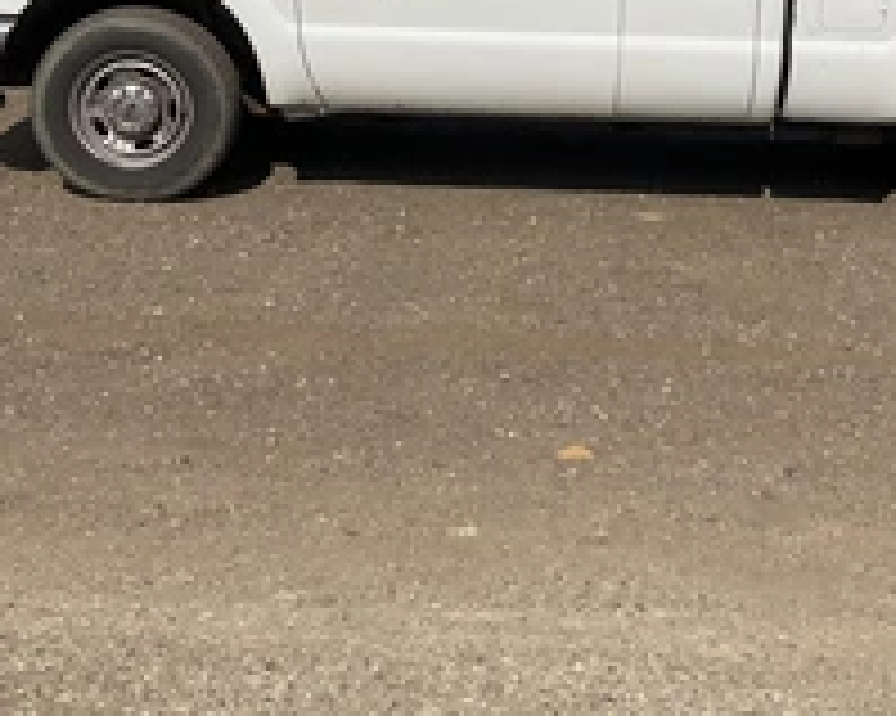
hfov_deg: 32.6
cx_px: 630
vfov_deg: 25.8
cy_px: 72
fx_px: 1511
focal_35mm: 57
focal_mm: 3
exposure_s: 1/4065
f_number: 1.8
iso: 25
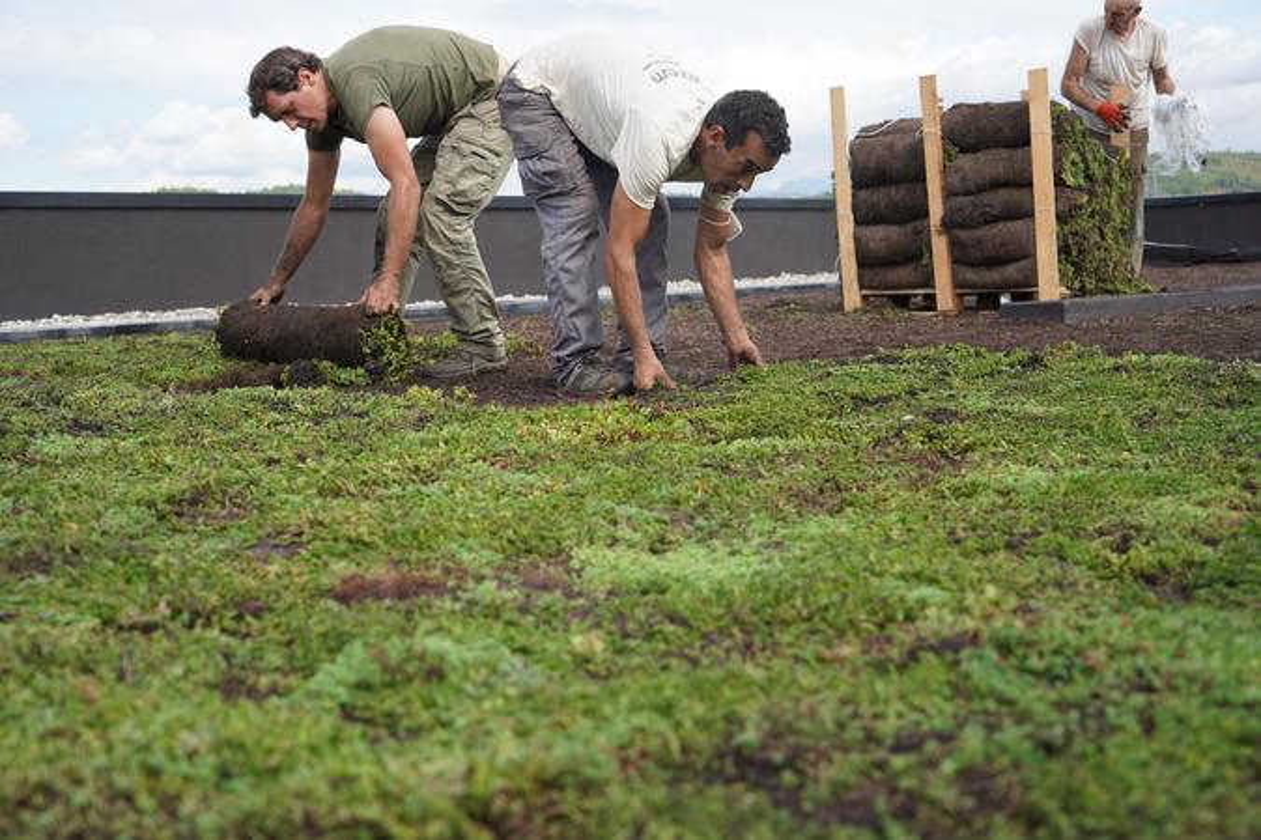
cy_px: 420
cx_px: 630
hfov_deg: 44.5
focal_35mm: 44
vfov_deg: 30.5
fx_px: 1541
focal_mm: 44
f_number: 4.5
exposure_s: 1/400
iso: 100
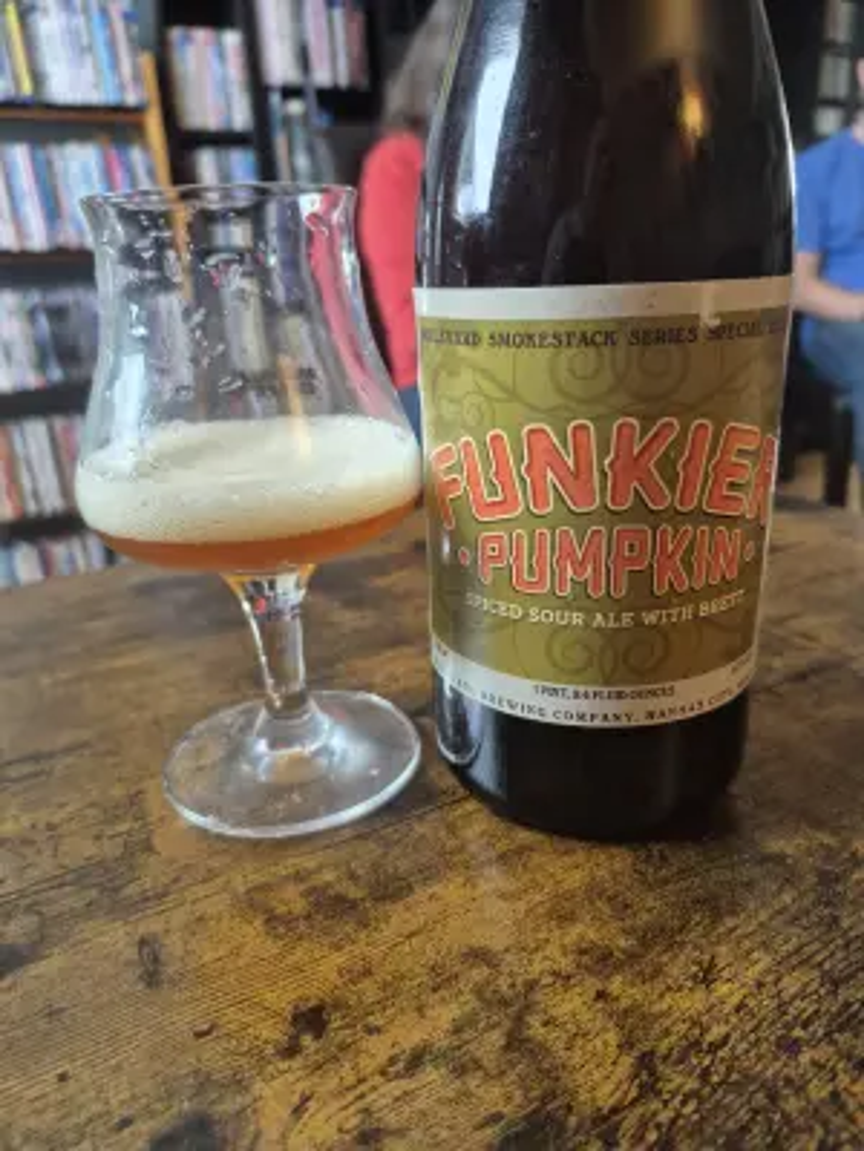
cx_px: 432
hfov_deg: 58.9
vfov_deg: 73.9
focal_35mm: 23
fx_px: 765
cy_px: 576
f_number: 1.8
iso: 800
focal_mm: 5.4
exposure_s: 1/120
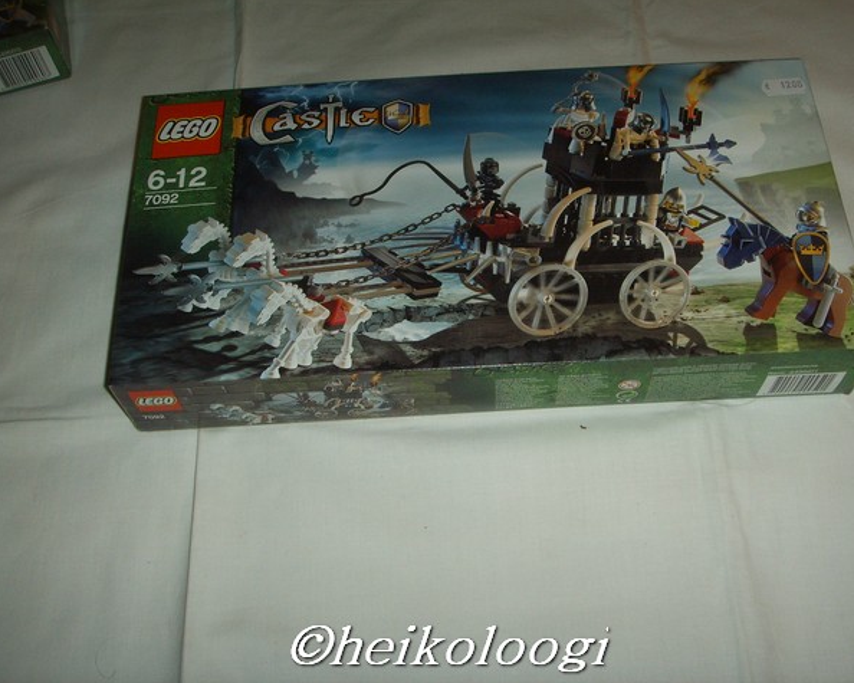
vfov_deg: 36.5
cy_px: 339
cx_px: 451
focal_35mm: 41
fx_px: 1036
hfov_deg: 44.8
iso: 100
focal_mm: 6.6
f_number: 3.5
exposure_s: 1/45
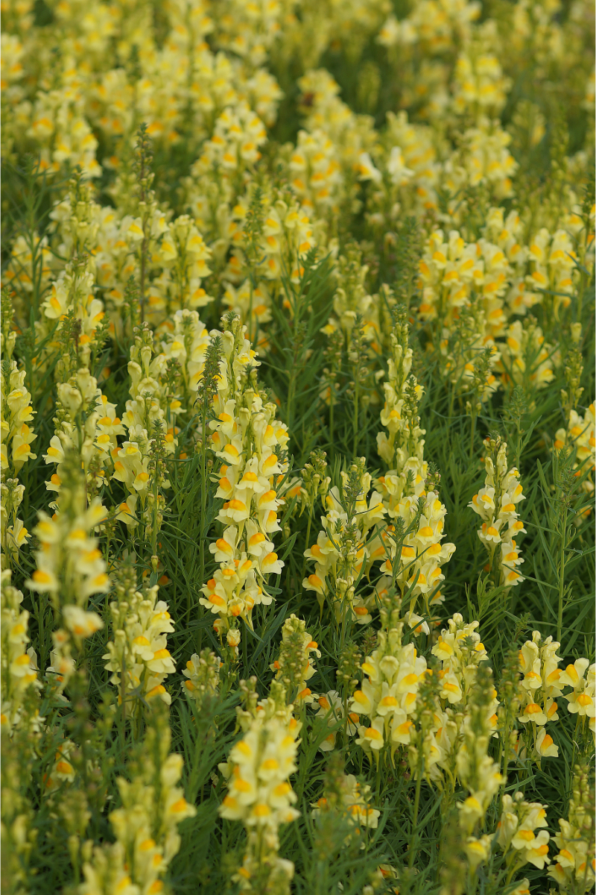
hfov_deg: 9.1
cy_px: 448
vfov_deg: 13.7
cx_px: 298
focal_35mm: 150
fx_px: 3725
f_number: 5
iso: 100
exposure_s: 1/250
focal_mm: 100
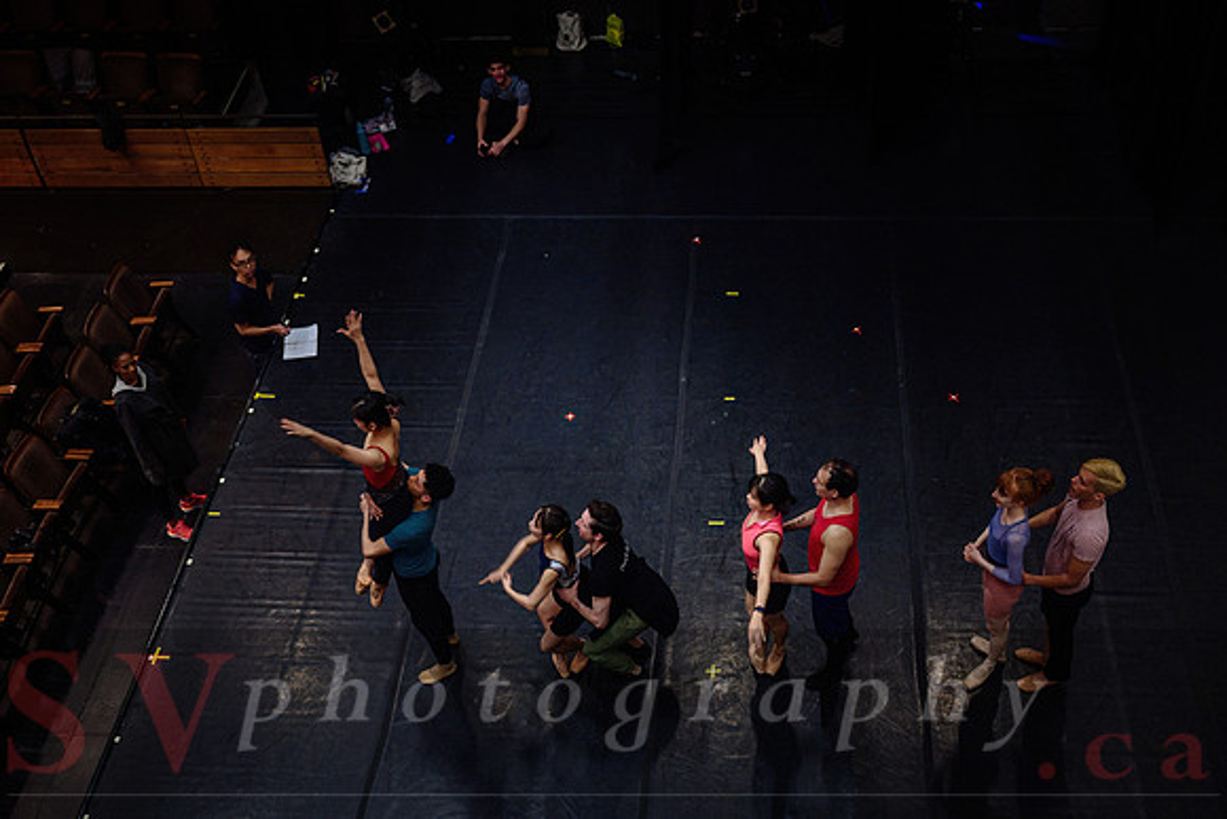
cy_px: 503
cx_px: 646
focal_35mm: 41
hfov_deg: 47.8
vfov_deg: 32.8
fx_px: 1383
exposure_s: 1/100
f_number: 3.2
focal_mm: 32.5
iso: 1600
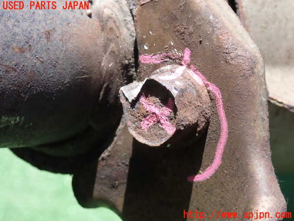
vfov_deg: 16.8
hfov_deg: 22.3
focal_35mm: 88
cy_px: 110
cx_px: 147
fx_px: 747
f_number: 4.5
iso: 100
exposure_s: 1/160
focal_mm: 15.66
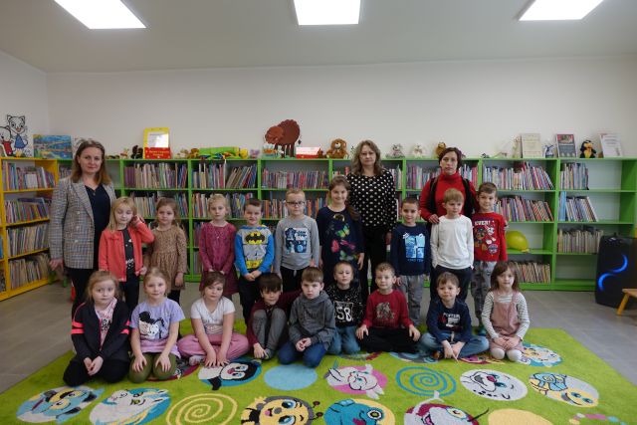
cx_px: 318
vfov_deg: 53.2
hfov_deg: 73.7
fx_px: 425
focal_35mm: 24
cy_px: 212
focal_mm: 8.8
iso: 125
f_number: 2.8
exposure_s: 1/40
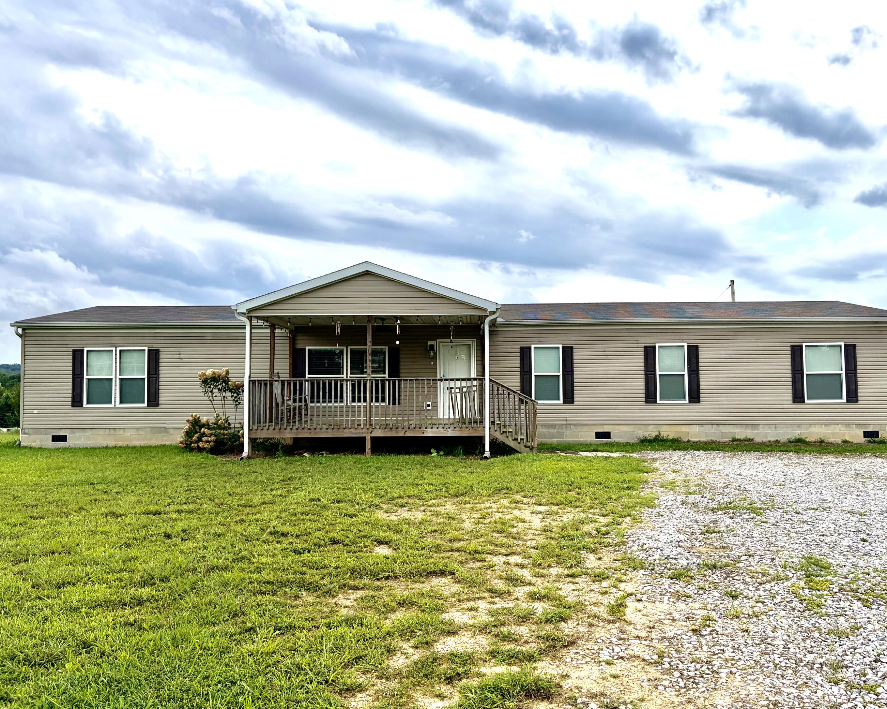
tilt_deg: +4.5
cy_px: 355
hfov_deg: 62.1
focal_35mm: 28
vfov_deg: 51.5
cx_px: 475
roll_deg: +0.4
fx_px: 735
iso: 50
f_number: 1.6
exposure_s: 1/3623
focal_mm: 5.96
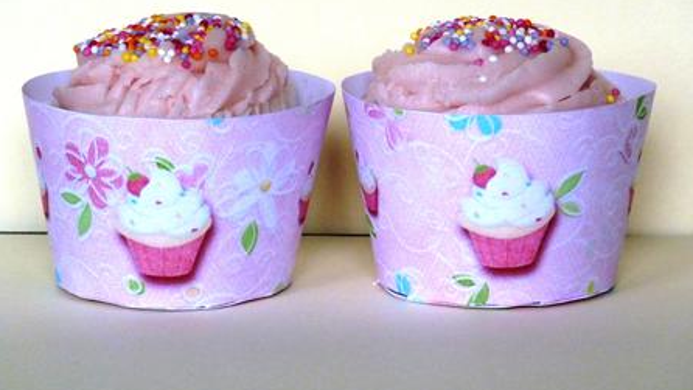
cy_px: 179
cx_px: 346
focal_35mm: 186
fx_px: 3418
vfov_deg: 6.5
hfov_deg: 11.6
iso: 400
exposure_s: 1/40
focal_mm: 27.8
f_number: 4.5
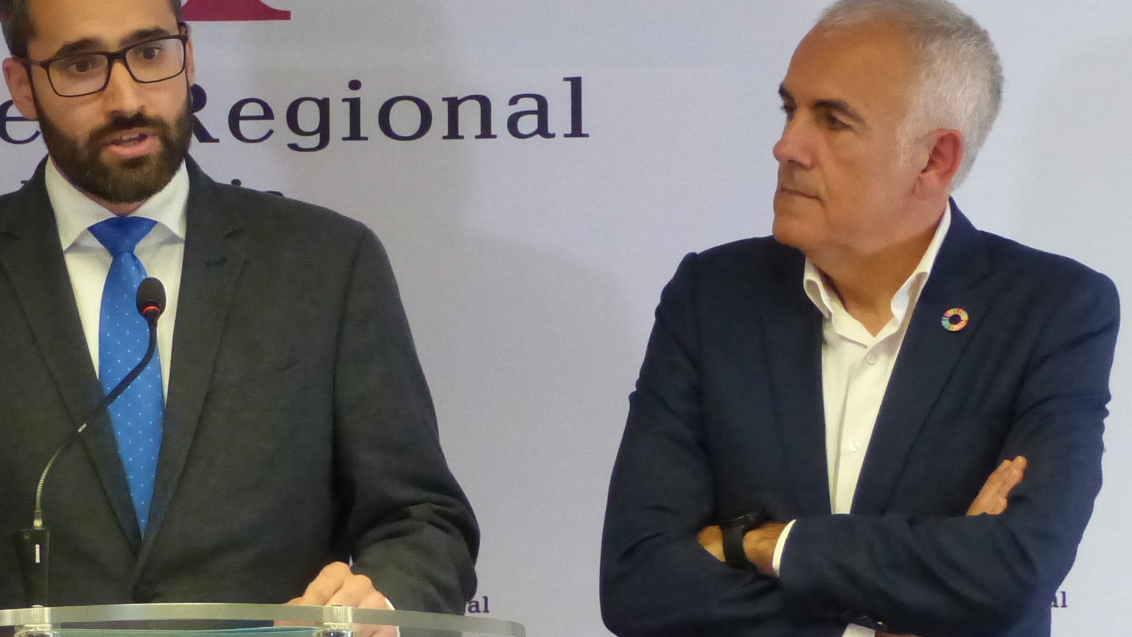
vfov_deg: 4.8
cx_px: 201
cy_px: 326
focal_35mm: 253
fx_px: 7595
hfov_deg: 8.5
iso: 800
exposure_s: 1/250
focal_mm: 19.2
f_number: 2.8
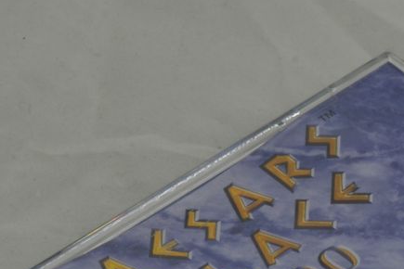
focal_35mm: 248
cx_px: 472
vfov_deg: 5.5
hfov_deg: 8.2
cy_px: 448
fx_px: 2783
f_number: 20
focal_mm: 40
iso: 100
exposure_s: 1/3
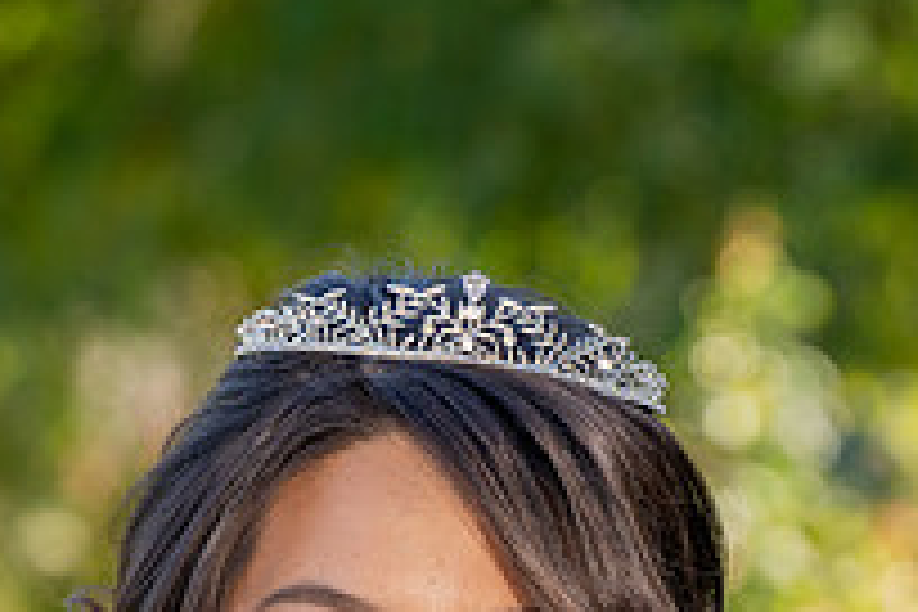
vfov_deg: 4.0
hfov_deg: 6.0
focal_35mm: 341
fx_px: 8695
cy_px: 848
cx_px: 540
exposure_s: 1/200
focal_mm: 120
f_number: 5
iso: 200
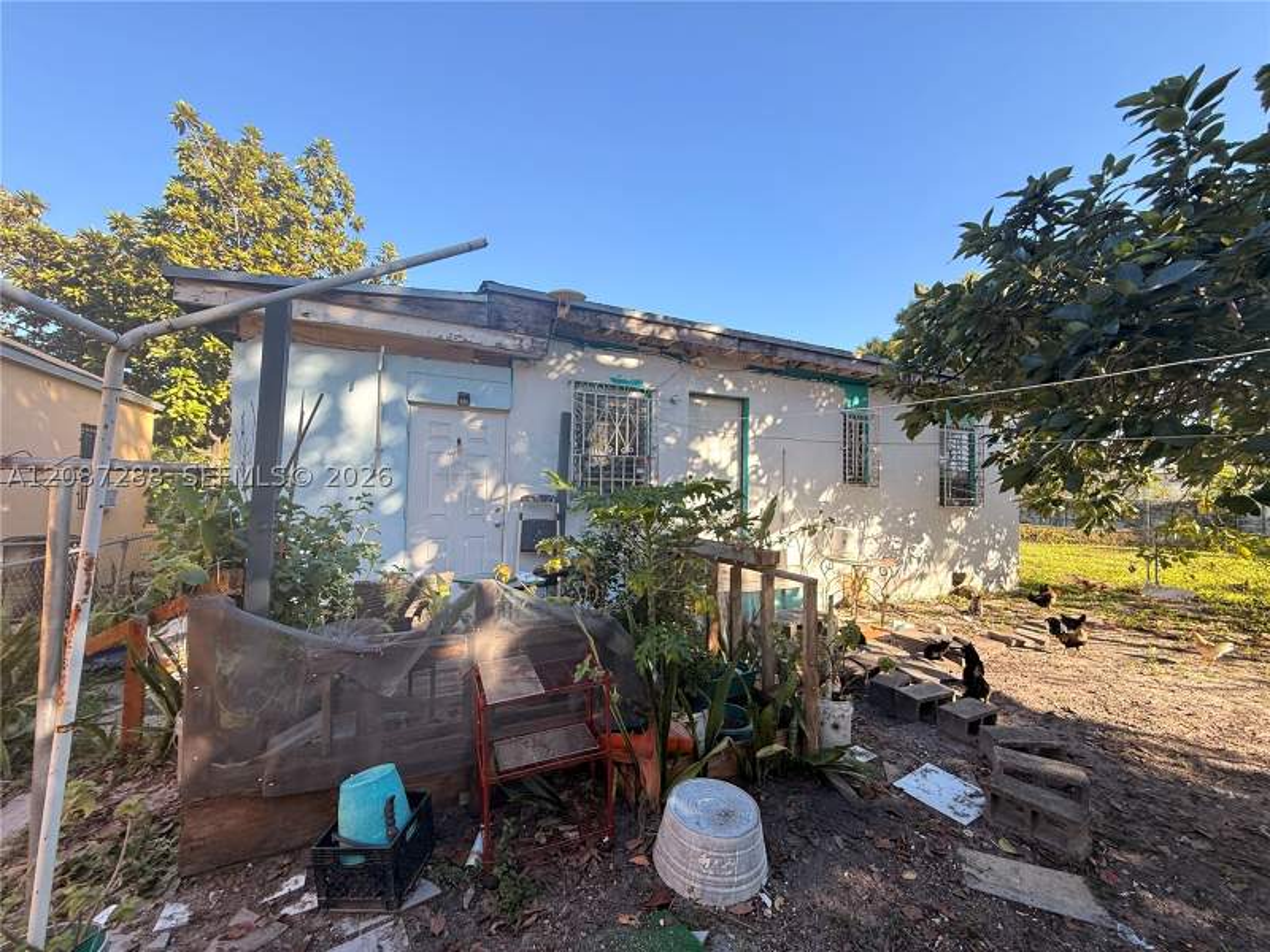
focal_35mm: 14
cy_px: 476
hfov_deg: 102.1
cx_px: 635
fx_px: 514
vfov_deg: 85.7
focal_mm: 2.22
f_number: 2.2
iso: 64
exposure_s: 1/192
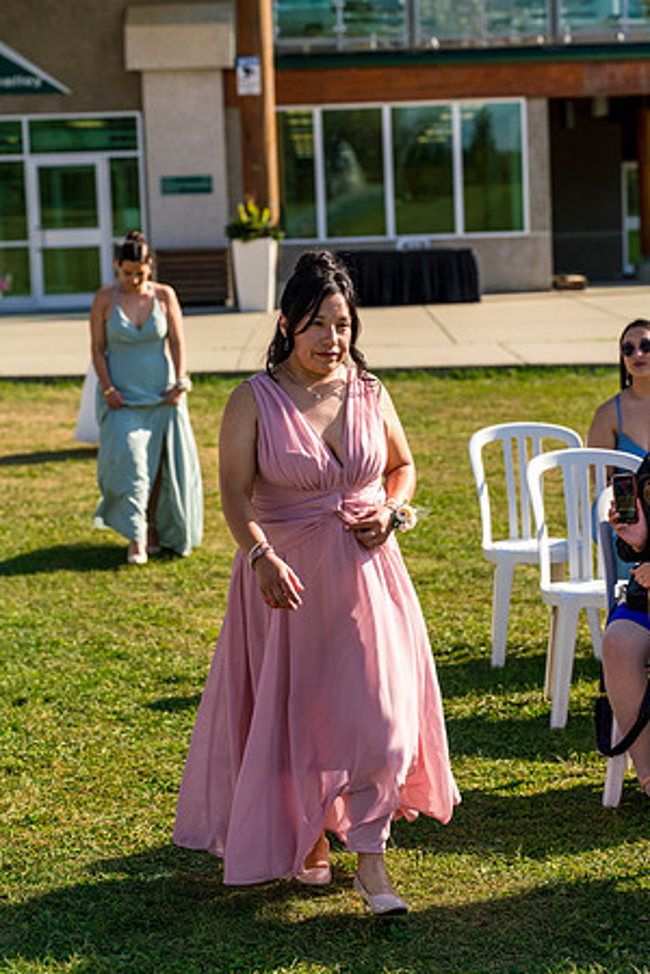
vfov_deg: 26.7
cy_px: 487
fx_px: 2058
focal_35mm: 76
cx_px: 325
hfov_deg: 17.9
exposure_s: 1/1600
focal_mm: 76
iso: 250
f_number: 4
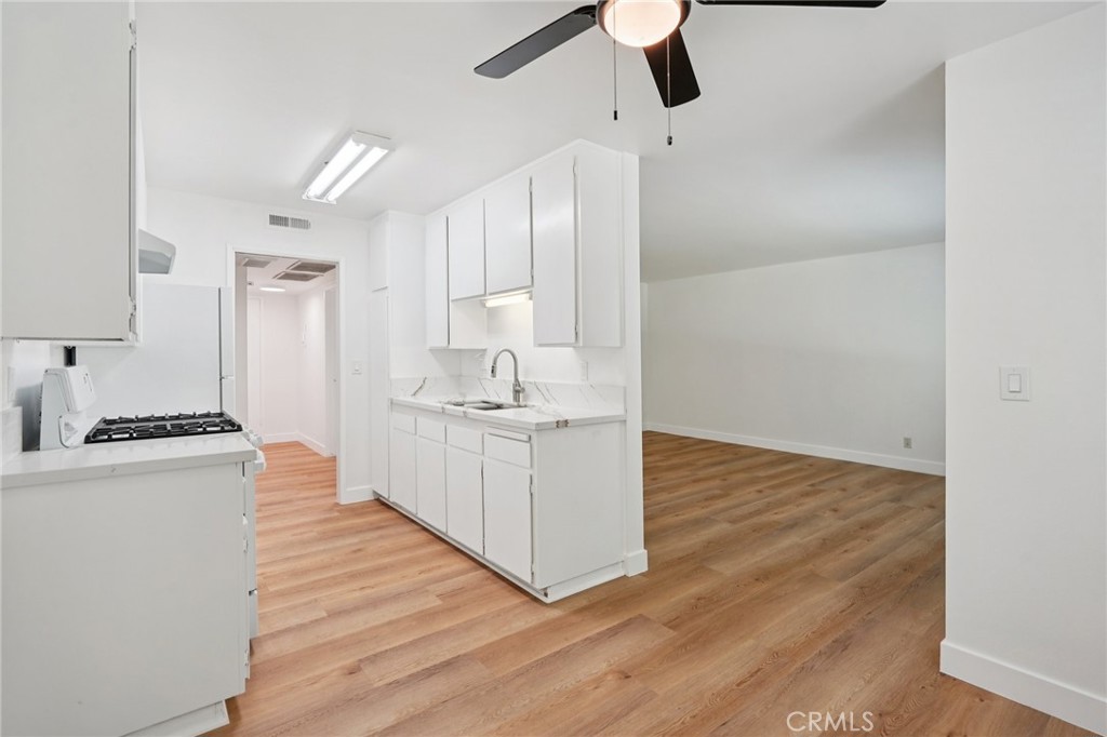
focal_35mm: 16
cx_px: 554
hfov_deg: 96.8
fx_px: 492
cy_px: 368
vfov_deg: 73.7
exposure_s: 1/20
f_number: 8
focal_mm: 16
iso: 400
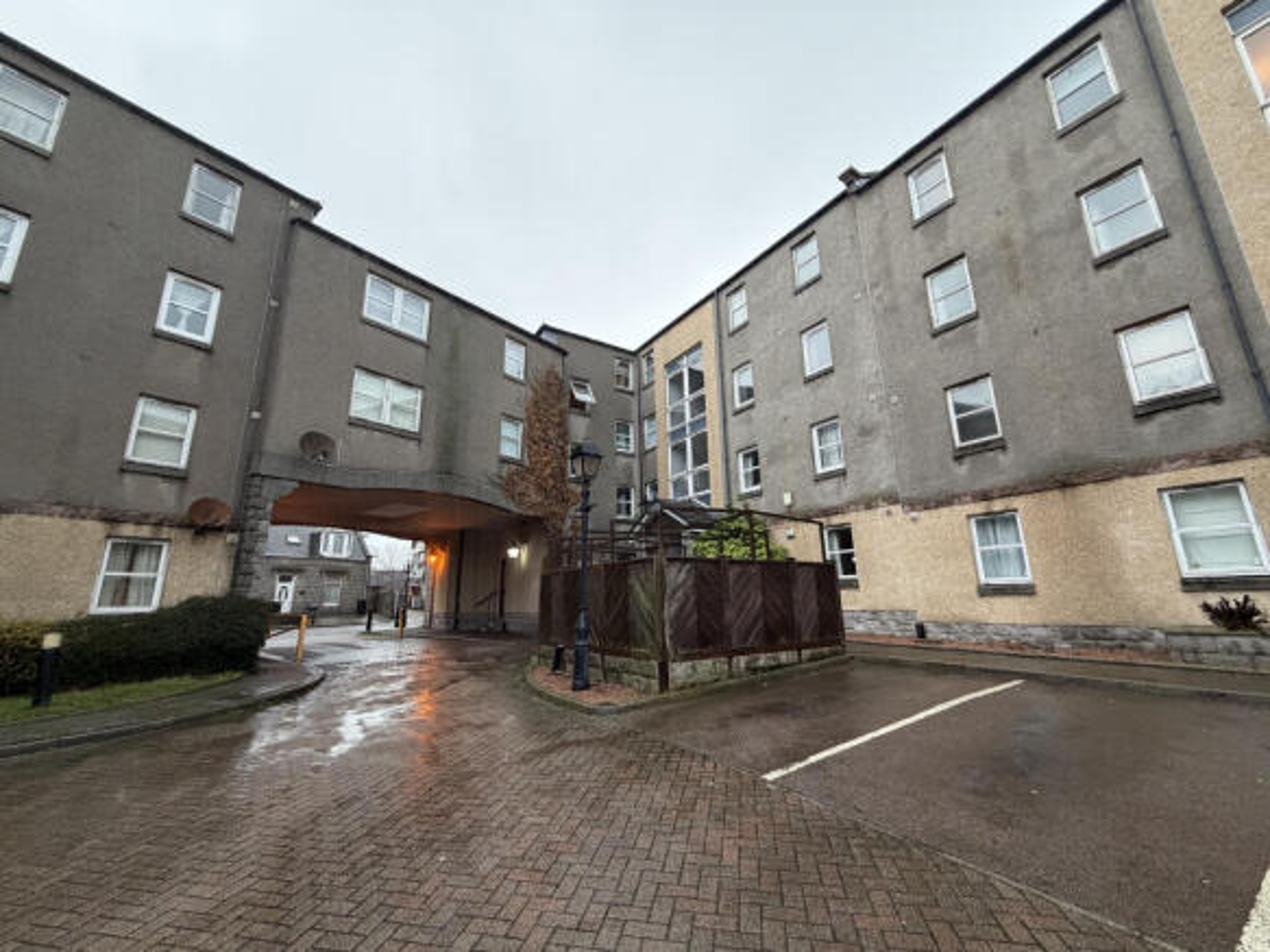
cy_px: 476
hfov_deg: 102.1
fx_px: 514
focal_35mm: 14
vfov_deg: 85.7
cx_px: 635
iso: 250
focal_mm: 2.22
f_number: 2.2
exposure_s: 1/121
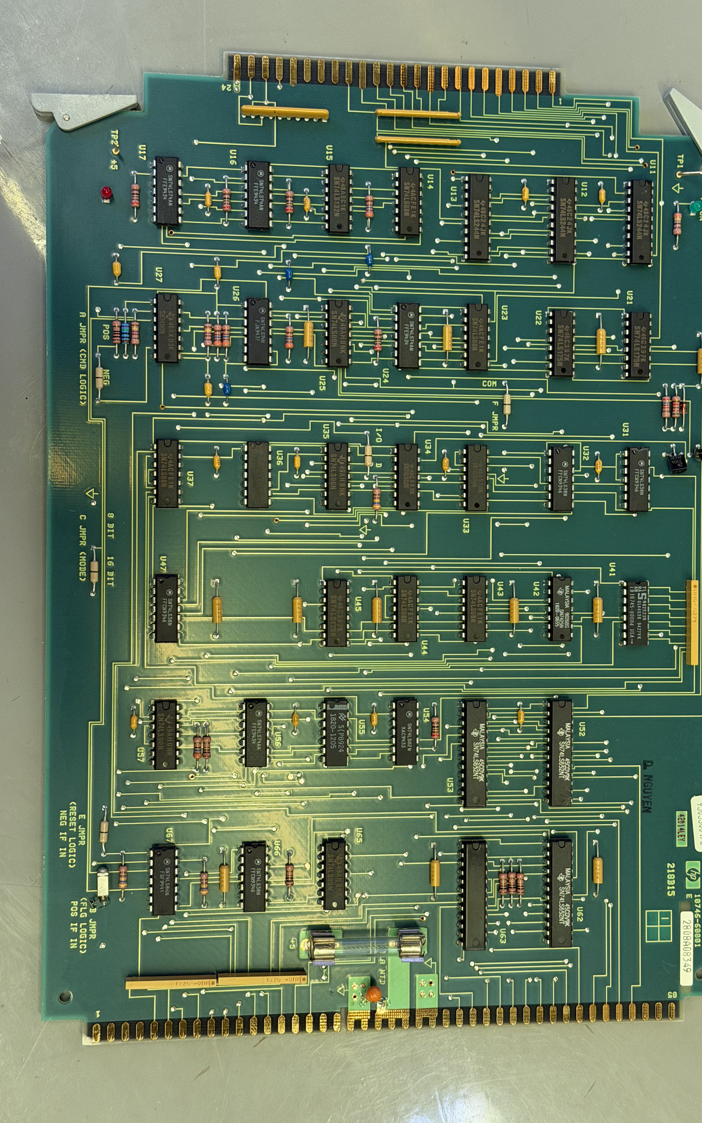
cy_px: 562
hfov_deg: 25.3
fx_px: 1561
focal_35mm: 51
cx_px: 384
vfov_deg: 39.6
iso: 250
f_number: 1.78
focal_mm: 6.76
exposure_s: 1/40
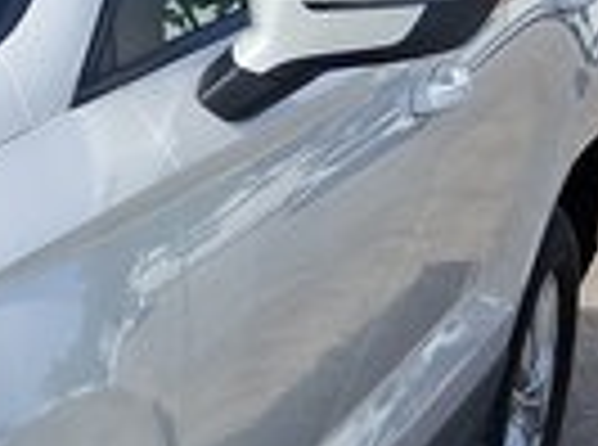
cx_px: -638
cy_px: 446
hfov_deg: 11.0
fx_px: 2808
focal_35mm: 163
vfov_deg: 9.0
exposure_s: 1/712
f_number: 1.8
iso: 20
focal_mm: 4
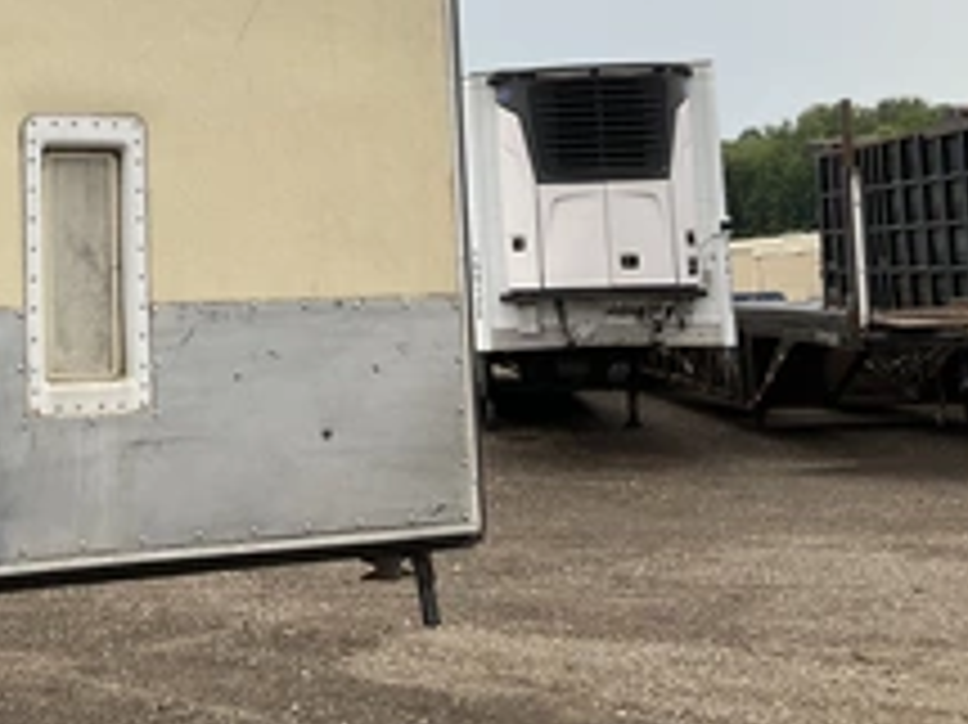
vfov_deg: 26.4
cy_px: 121
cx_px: 212
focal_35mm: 54
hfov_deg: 34.6
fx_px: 1509
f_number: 1.8
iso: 25
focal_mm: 3
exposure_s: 1/367
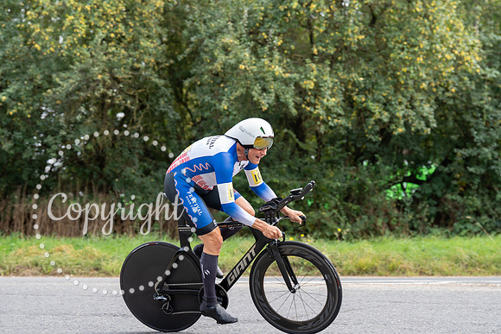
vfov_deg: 14.1
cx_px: 250
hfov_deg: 21.0
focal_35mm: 97
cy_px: 167
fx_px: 1350
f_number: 4
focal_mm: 97
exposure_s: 1/1000
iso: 640
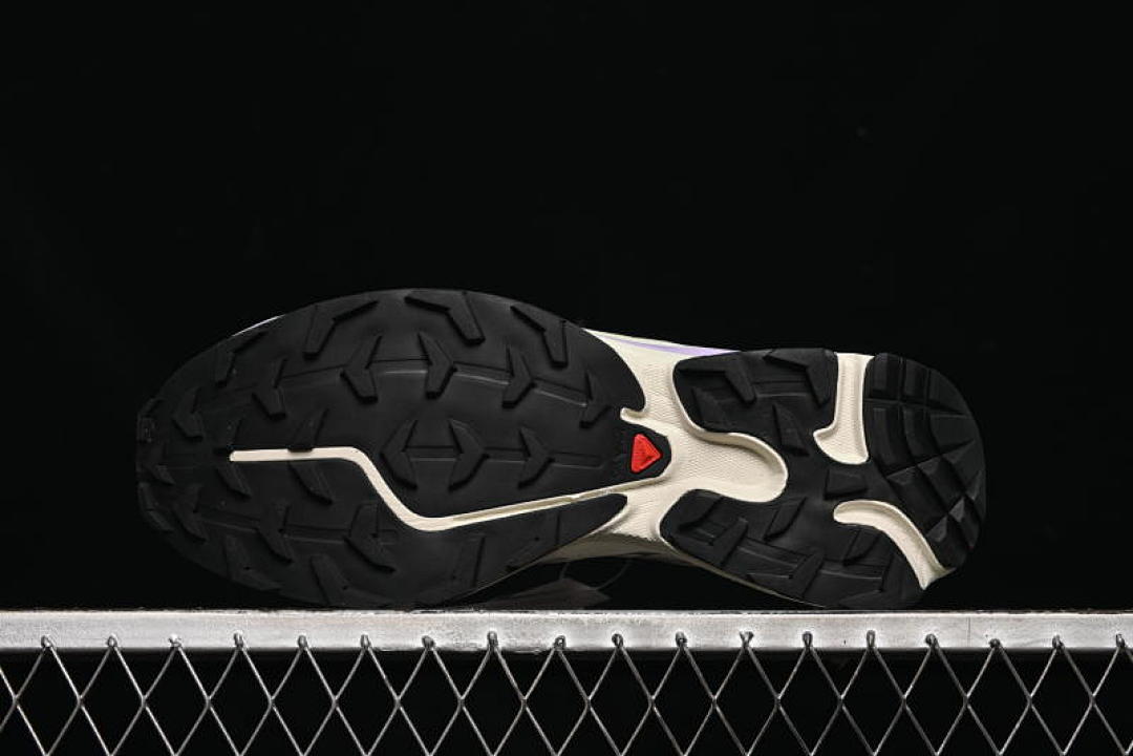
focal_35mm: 75
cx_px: 566
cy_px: 378
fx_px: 2360
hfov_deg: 27.0
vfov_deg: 18.2
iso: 160
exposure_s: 1/60
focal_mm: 50
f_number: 6.3
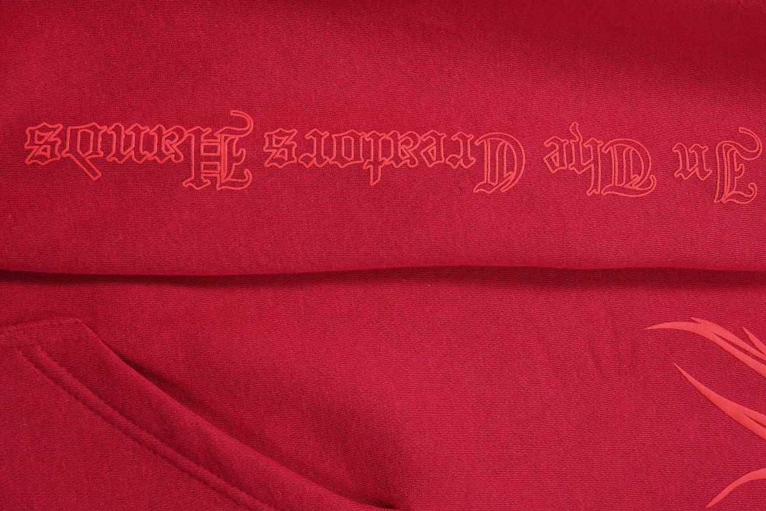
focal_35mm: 46
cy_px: 222
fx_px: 979
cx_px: 367
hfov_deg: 42.7
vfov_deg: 29.2
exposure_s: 1/100
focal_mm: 35
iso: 1600
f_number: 10
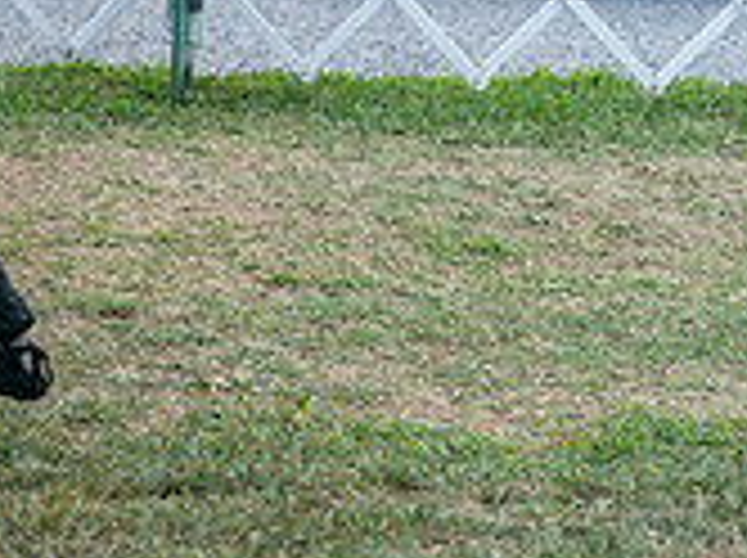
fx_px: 9137
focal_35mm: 424
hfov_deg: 4.6
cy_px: -232
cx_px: -482
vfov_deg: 3.5
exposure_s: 1/1600
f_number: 4.5
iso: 800
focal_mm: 126
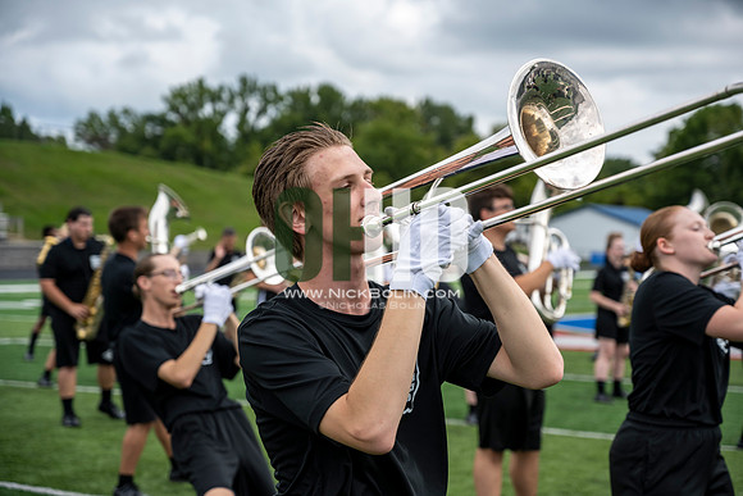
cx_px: 372
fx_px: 1445
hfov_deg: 28.8
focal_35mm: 70
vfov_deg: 19.5
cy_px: 248
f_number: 4
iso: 160
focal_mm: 70
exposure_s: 1/800
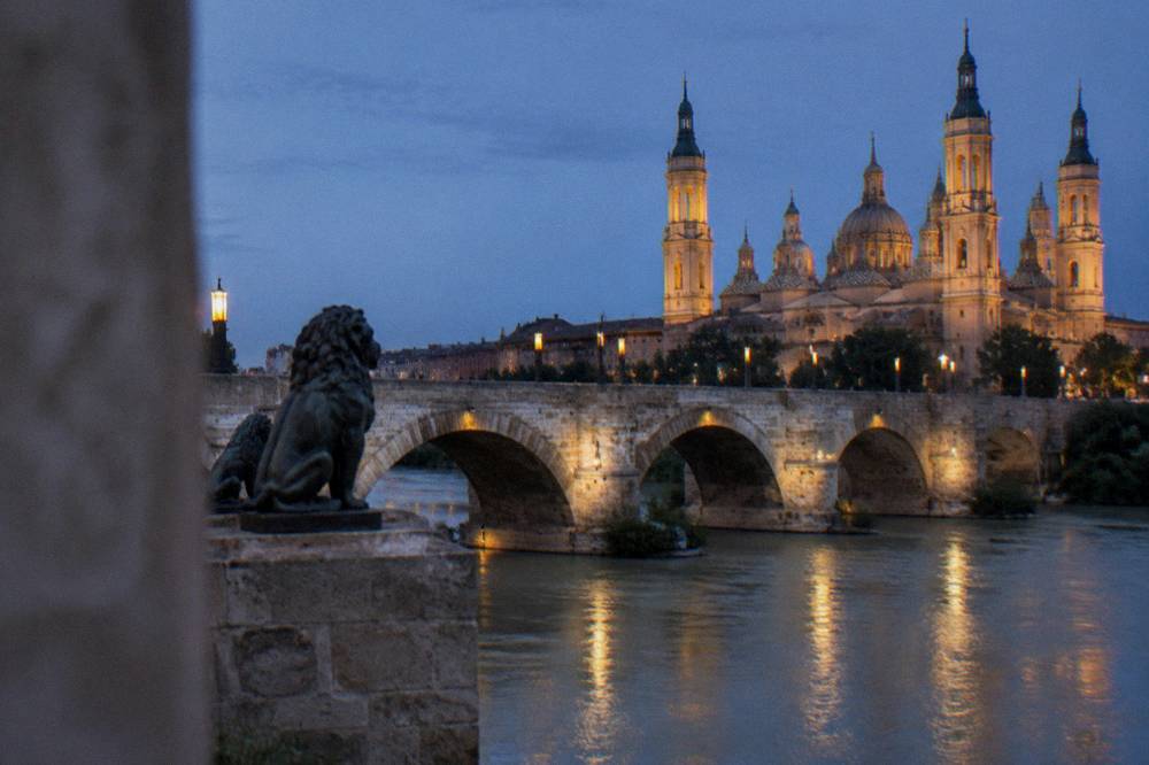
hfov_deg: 40.4
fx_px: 1563
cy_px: 382
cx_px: 574
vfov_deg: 27.5
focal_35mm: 49
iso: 640
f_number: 5.6
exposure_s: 1/500
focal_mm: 49
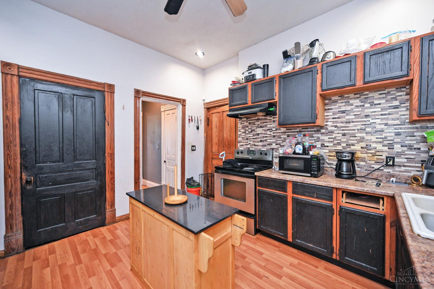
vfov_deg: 81.2
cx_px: 217
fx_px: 169
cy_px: 144
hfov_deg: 104.3
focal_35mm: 14
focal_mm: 14
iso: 2000
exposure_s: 1/60
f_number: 4
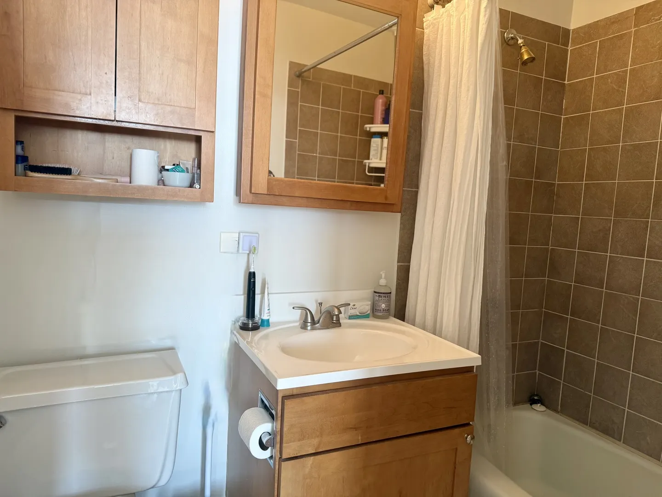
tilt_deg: -3.1
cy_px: 248
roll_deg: -3.9
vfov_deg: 56.8
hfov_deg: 71.6
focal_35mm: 24
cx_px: 331
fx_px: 459
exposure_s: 1/120
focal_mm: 6.76
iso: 125
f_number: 1.78
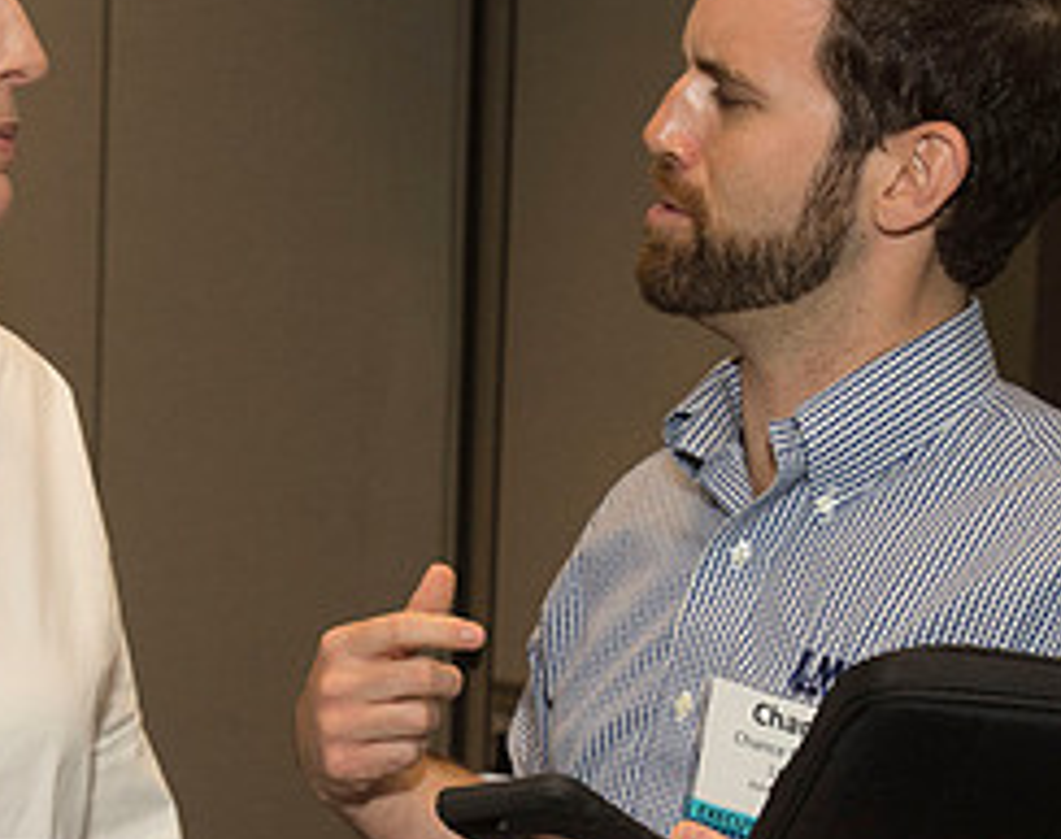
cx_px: 330
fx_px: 3251
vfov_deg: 14.6
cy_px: 722
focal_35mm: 104
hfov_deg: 18.5
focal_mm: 35
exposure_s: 1/250
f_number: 5.6
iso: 1250
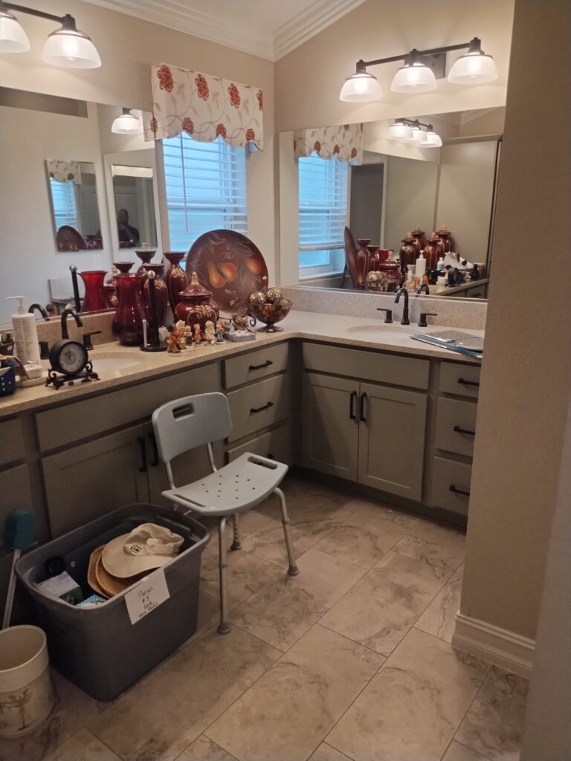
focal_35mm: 25
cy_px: 380
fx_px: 550
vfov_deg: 69.4
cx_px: 286
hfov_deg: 54.9
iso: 139
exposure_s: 1/120
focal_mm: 4.71
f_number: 1.7
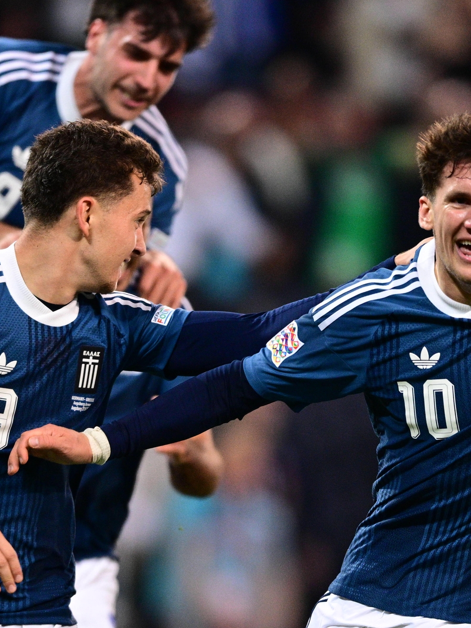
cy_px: 314
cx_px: 304
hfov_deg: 2.6
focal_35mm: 578
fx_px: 10490
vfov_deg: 3.4
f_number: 2.8
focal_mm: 400
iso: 2000
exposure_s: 1/1250
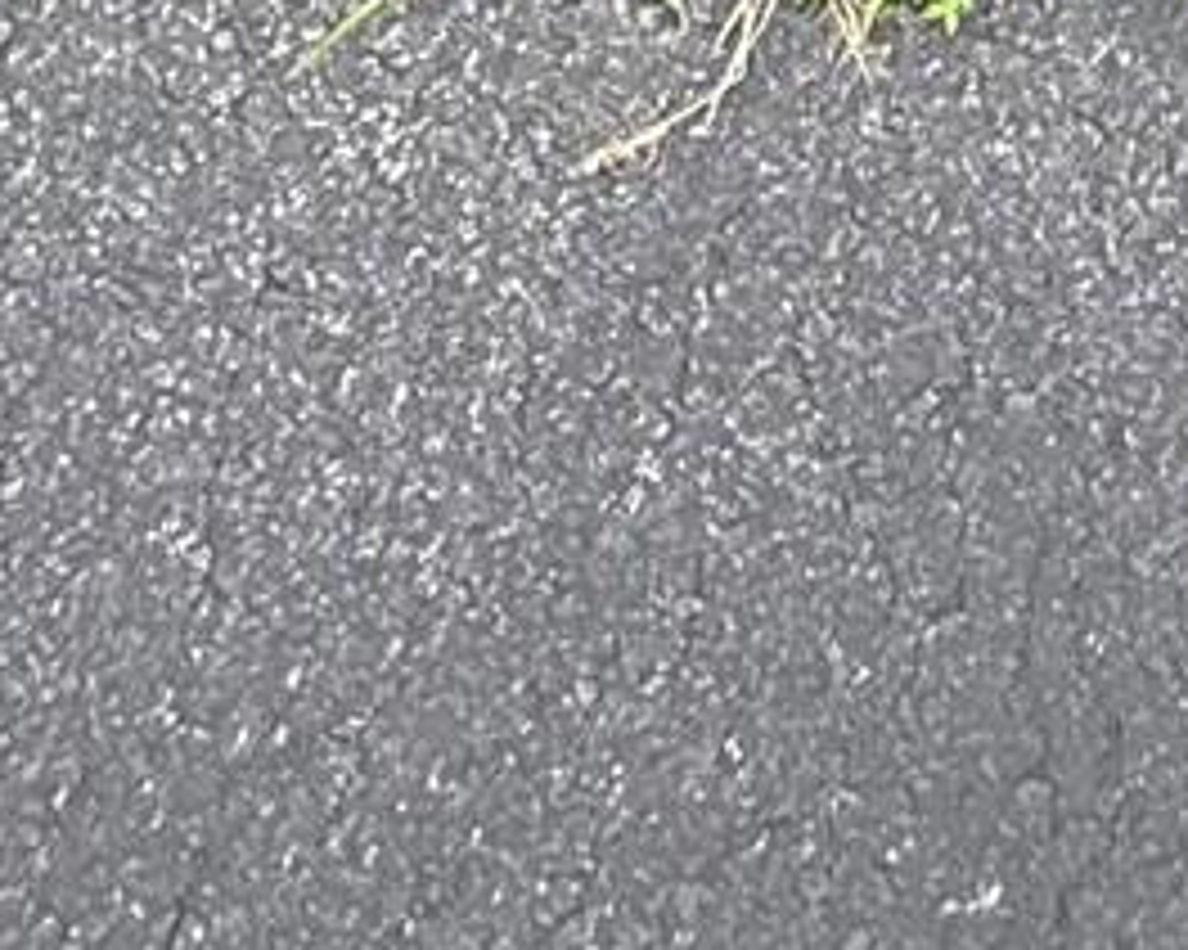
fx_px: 3726
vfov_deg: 9.4
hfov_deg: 16.6
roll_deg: +5.3
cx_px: 1750
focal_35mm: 106
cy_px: -2287
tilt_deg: -19.9
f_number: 2.2
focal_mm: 2.22
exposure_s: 1/307
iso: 50
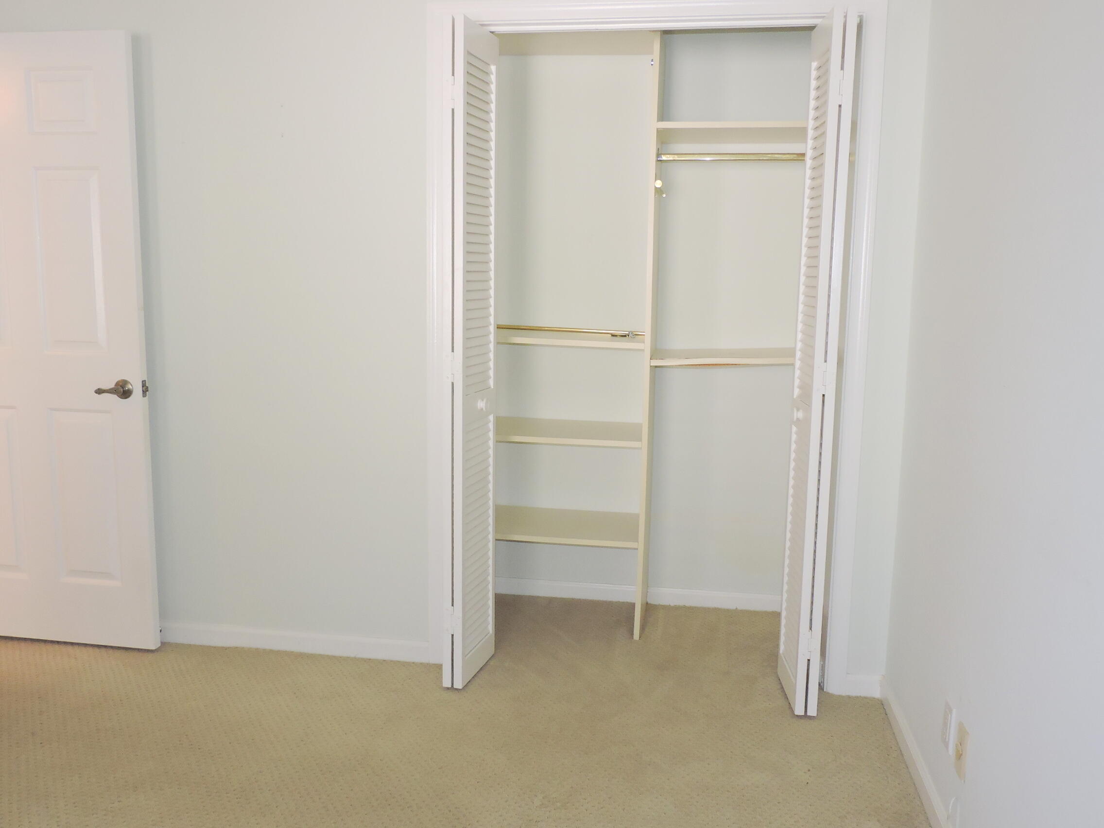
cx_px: 552
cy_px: 414
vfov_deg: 46.8
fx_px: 957
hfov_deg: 60.0
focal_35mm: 30
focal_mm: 5.4
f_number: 3.1
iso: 360
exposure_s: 1/40
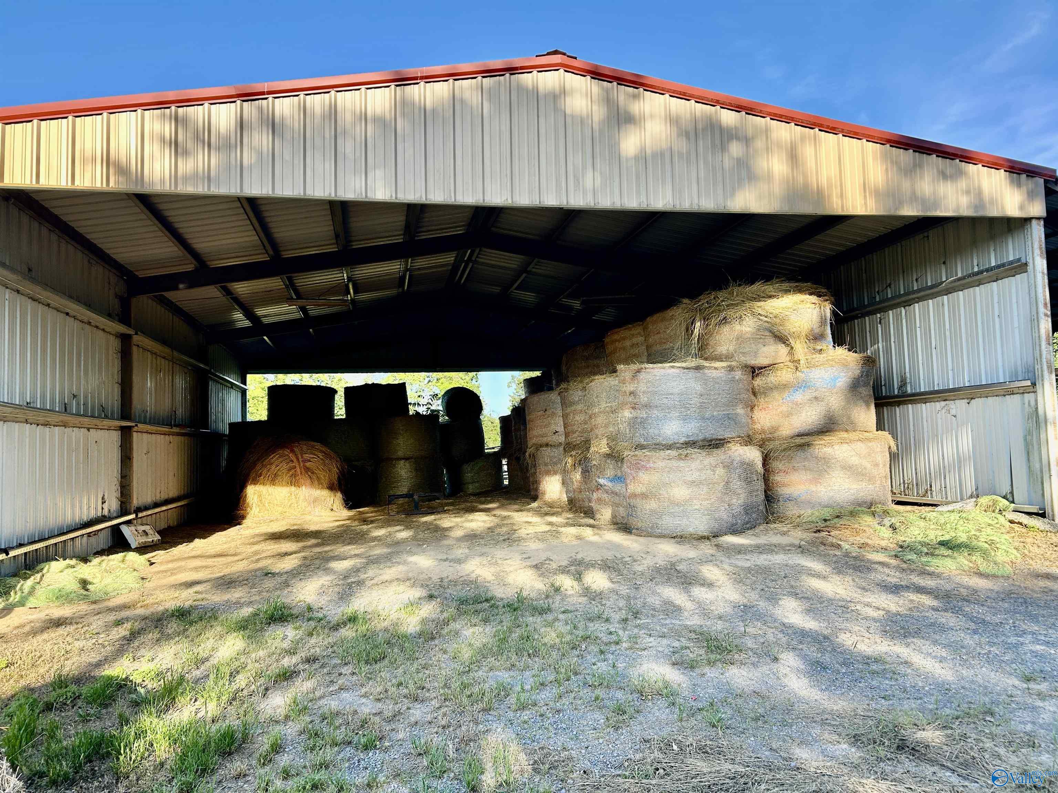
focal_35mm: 26
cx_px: 529
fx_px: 795
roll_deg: +2.8
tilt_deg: +3.8
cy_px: 396
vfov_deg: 53.1
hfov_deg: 67.3
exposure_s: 1/733
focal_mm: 5.7
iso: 50
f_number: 1.5
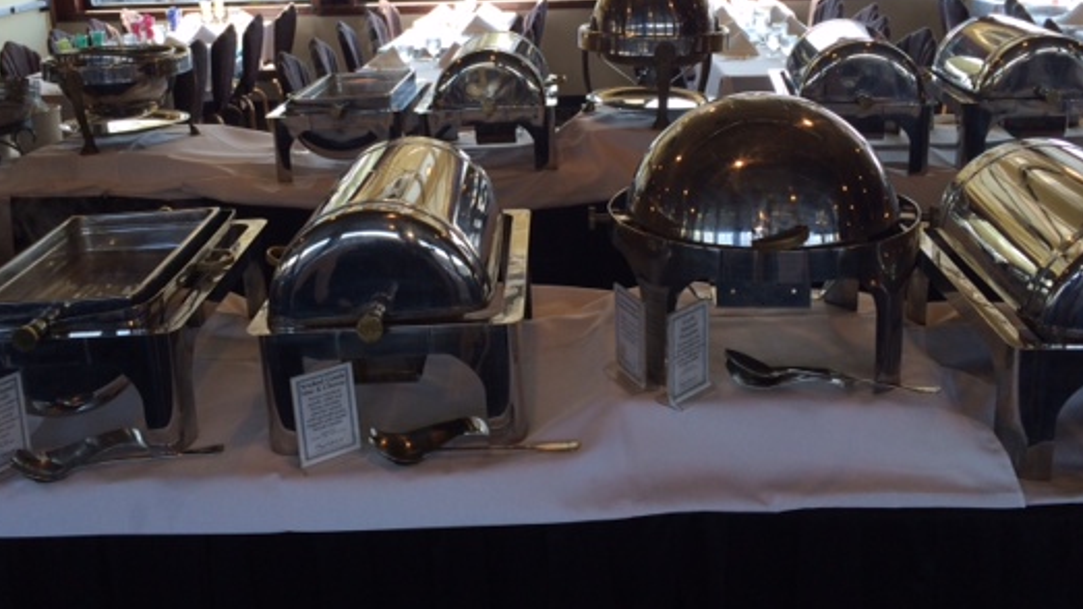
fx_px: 1148
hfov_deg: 50.4
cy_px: 153
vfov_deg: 29.2
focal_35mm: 40
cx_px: 482
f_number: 2.2
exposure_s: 1/120
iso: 50
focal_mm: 4.12
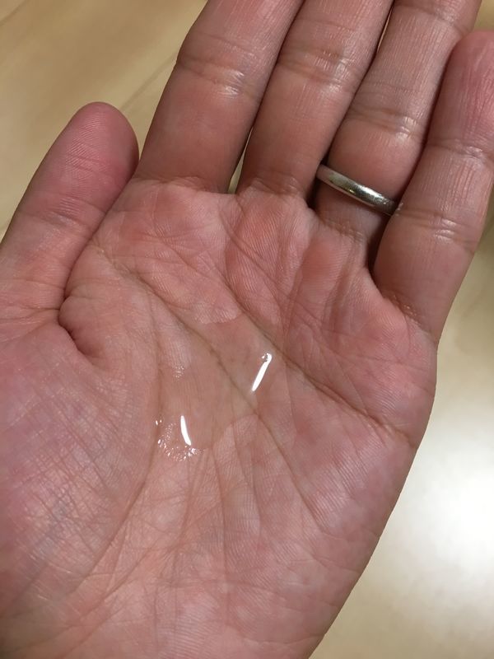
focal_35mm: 29
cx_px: 247
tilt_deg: -69.5
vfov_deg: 61.7
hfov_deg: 48.2
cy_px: 330
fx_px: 552
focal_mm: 4.15
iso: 100
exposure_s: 1/33
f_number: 2.2
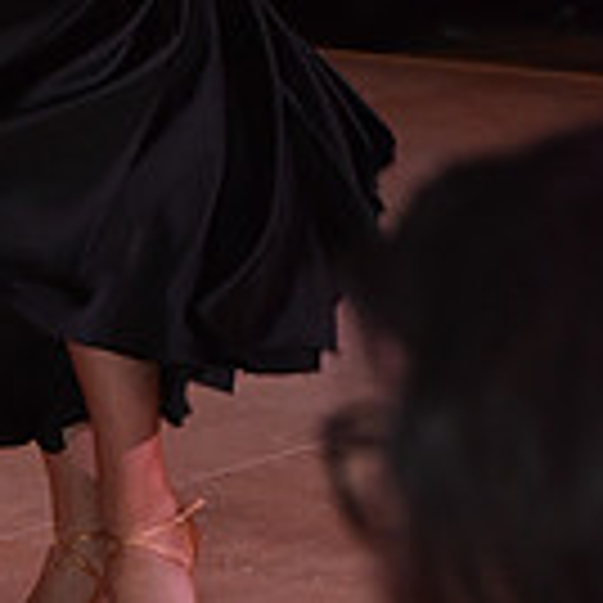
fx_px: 8120
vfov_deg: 4.2
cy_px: -423
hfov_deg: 4.2
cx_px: -232
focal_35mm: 412
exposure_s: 1/320
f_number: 7.1
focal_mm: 112
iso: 2500
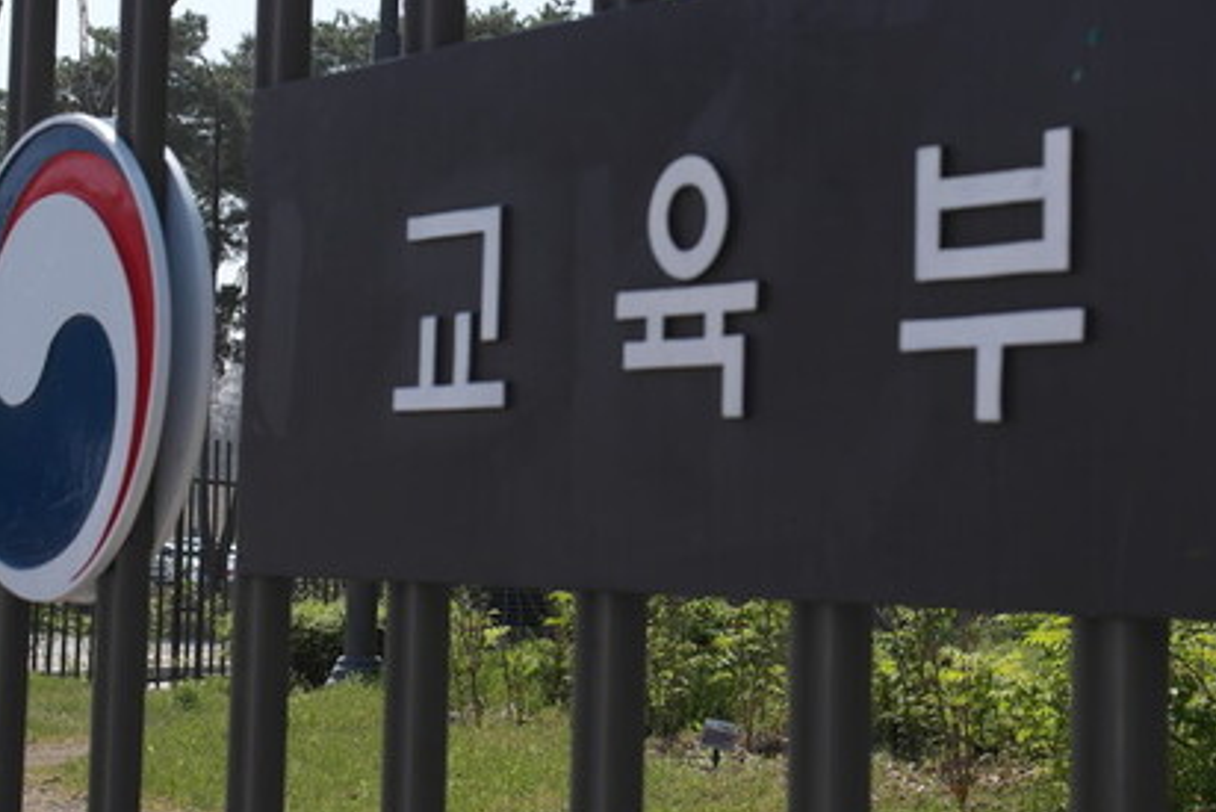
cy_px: 242
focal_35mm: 87
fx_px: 2940
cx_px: 720
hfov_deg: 23.3
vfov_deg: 15.7
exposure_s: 1/320
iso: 100
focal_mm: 30
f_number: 7.1
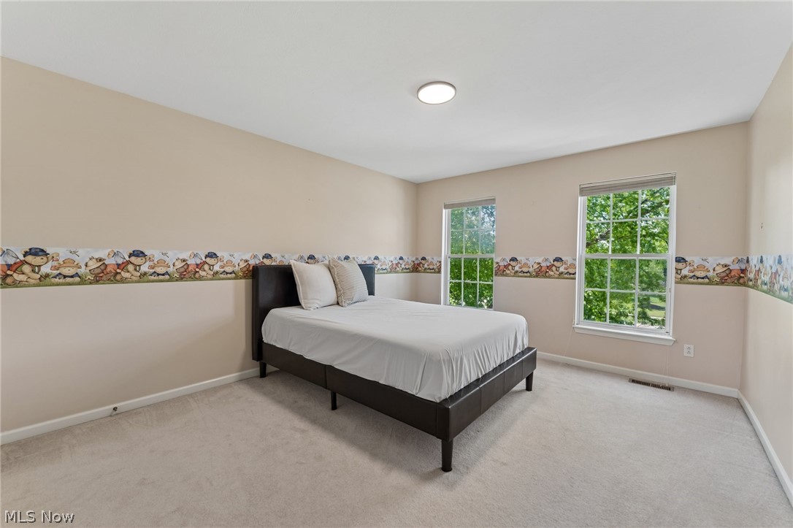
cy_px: 264
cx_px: 396
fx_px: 308
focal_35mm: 14
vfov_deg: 81.2
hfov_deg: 104.3
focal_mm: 14
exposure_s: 1/30
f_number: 5.6
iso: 200
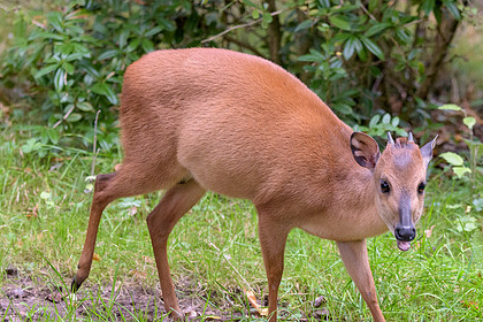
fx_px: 4347
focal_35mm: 324
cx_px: 306
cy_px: 251
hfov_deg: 6.4
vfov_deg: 4.2
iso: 2500
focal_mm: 175
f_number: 5
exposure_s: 1/160
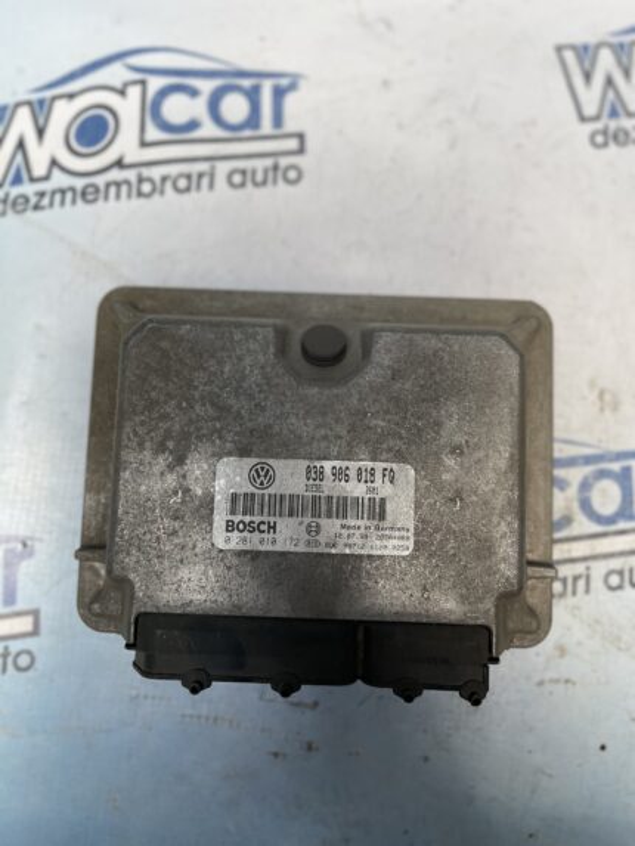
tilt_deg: -86.9
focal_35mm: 26
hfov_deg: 53.1
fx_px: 636
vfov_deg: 67.3
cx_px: 318
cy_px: 423
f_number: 1.6
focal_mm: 5.1
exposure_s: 1/121
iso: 80
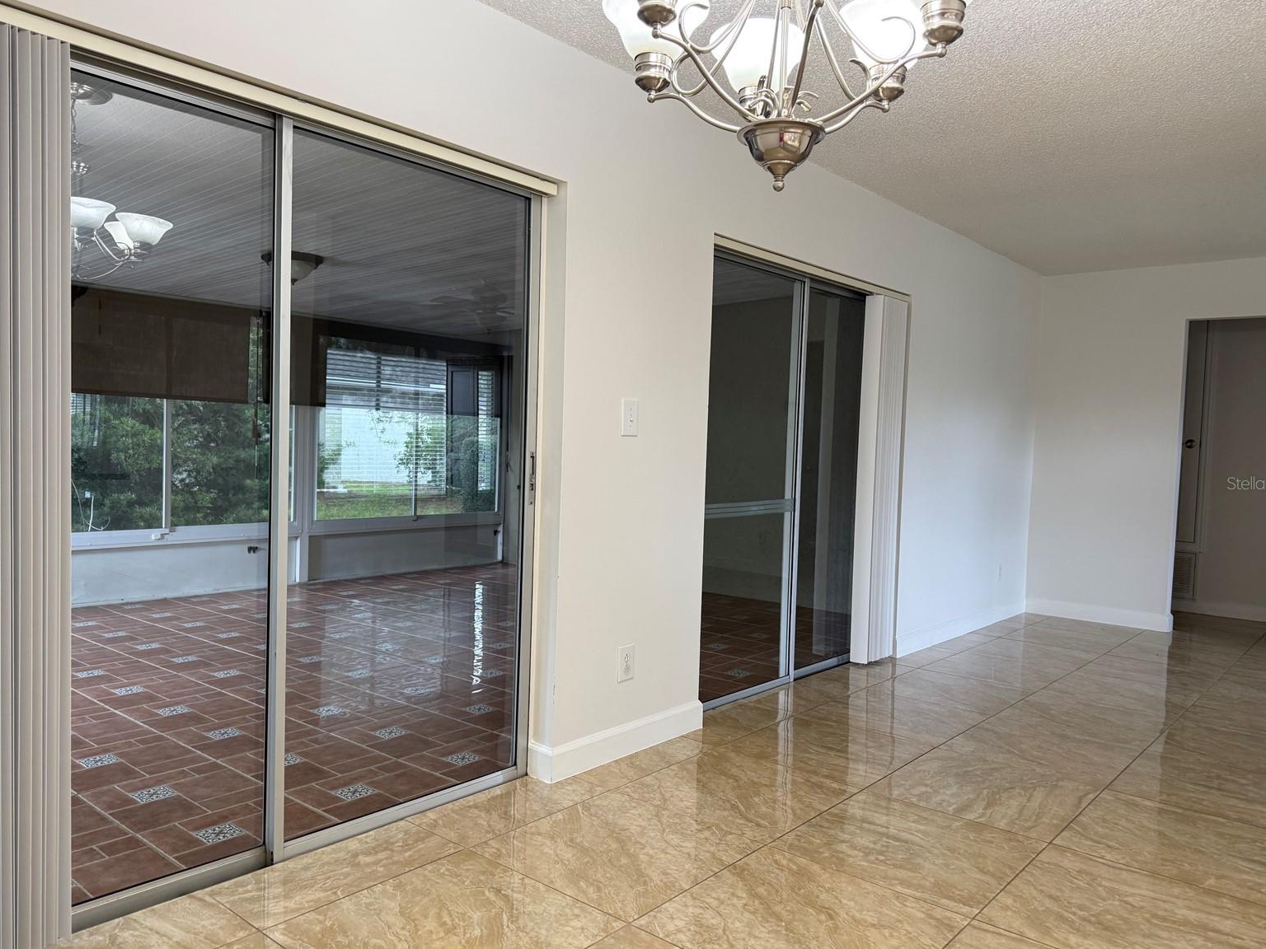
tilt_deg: -2.2
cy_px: 483
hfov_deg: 69.4
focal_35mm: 25
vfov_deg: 54.9
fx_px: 914
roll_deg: -2.0
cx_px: 645
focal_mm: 6.76
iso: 200
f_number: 1.78
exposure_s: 1/120
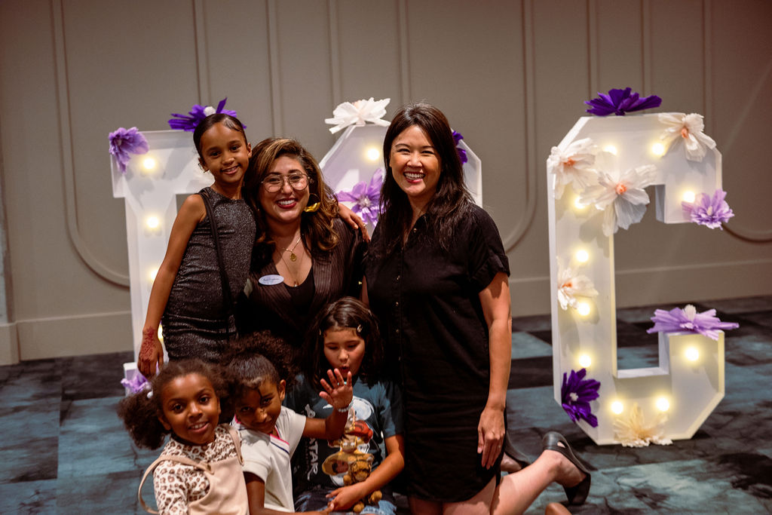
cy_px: 258
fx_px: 1244
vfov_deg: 23.4
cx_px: 386
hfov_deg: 34.5
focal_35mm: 58
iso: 1600
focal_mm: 58
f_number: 2.8
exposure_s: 1/100
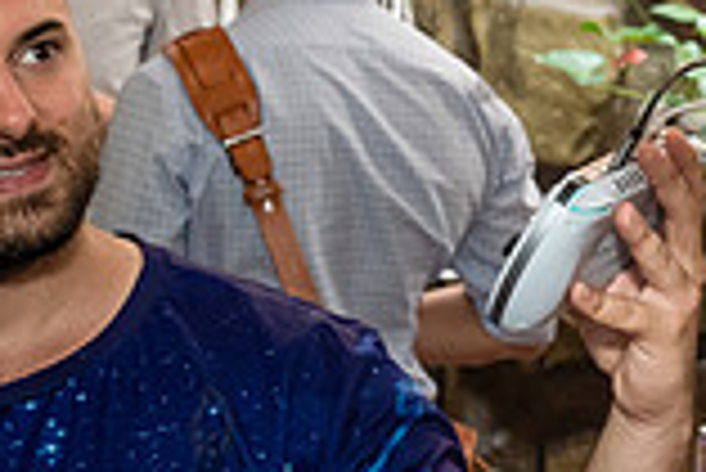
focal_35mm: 129
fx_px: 2532
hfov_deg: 14.7
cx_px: 1079
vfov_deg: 10.4
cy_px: -196
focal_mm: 35
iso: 4000
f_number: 5
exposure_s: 1/200
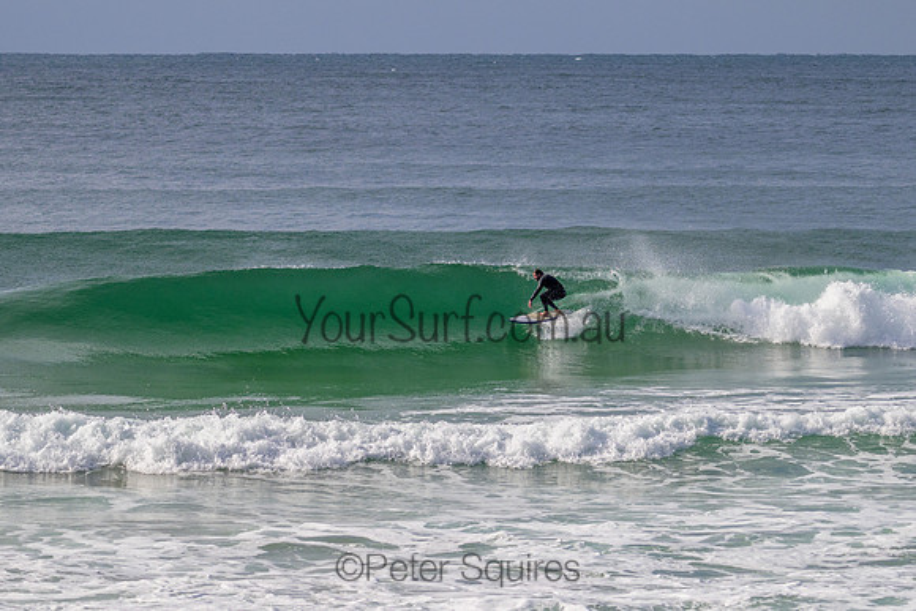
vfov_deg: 5.0
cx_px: 527
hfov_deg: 7.5
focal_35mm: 275
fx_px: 7001
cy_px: 328
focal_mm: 200
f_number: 9
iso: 560
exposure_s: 1/2000
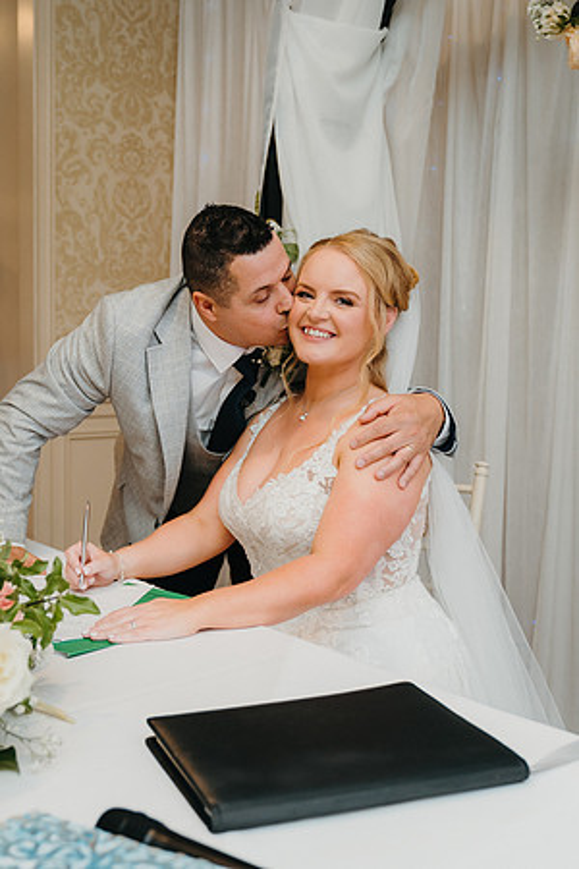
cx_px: 209
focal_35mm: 43
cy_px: 432
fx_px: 1035
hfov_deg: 31.1
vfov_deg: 45.5
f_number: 2.8
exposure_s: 1/160
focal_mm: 28
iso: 800
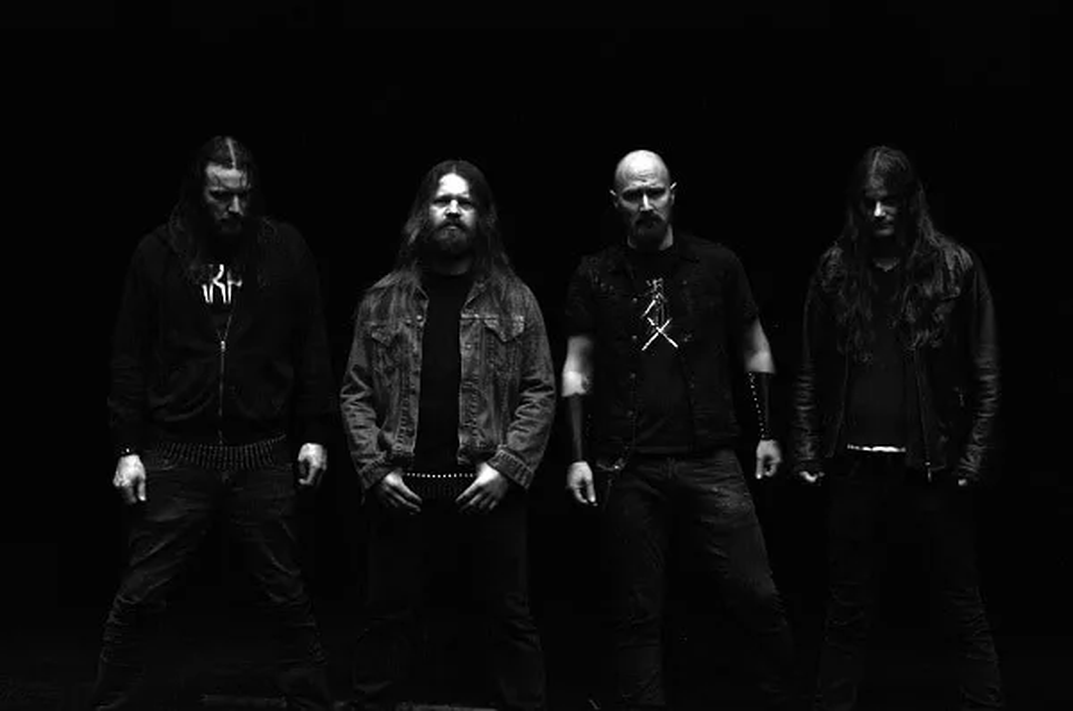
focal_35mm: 138
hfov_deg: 14.9
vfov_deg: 9.9
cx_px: 536
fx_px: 4107
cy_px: 356
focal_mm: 92
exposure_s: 1/13
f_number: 11
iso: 640
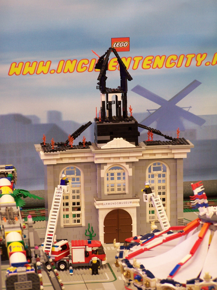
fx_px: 1329
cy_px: 145
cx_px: 108
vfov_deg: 12.4
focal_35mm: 159
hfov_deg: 9.3
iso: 80
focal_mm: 26.4
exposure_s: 1/3
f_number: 3.2
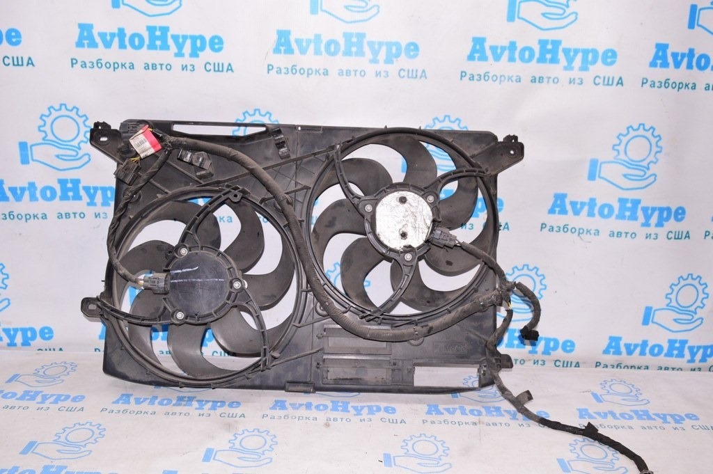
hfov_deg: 59.5
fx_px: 623
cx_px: 356
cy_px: 237
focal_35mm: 32
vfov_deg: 41.6
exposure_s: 1/160
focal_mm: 21
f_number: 8
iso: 1600
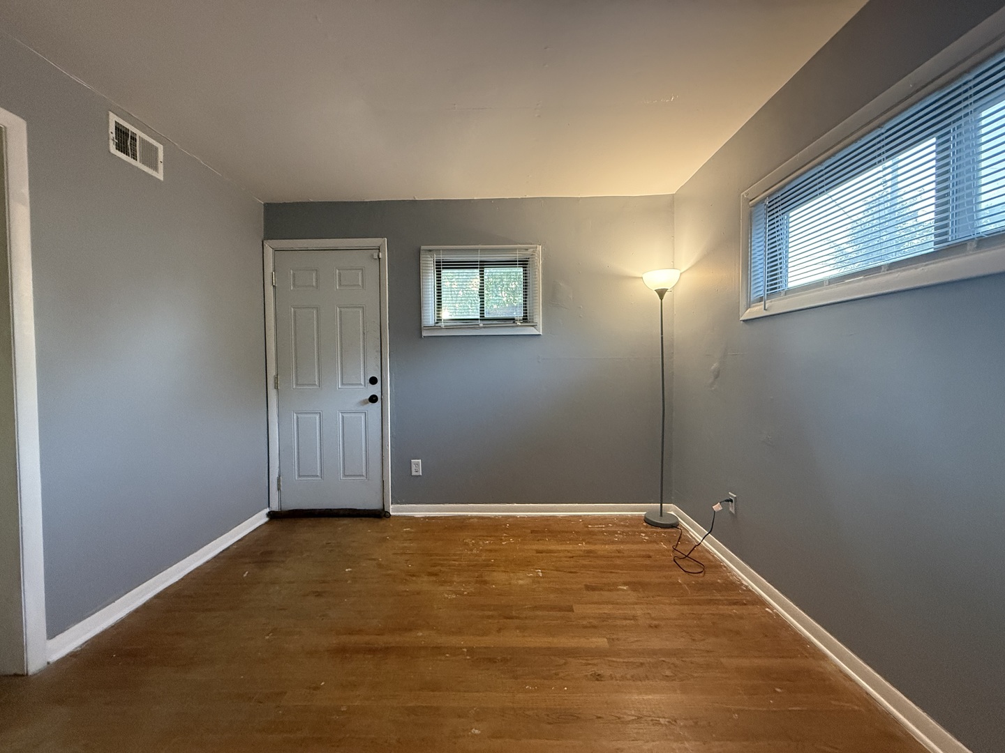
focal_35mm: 14
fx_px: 406
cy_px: 376
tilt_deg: -1.7
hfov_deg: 102.1
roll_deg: +0.9
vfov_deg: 85.7
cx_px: 502
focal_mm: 2.22
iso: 500
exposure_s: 1/60
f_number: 2.2
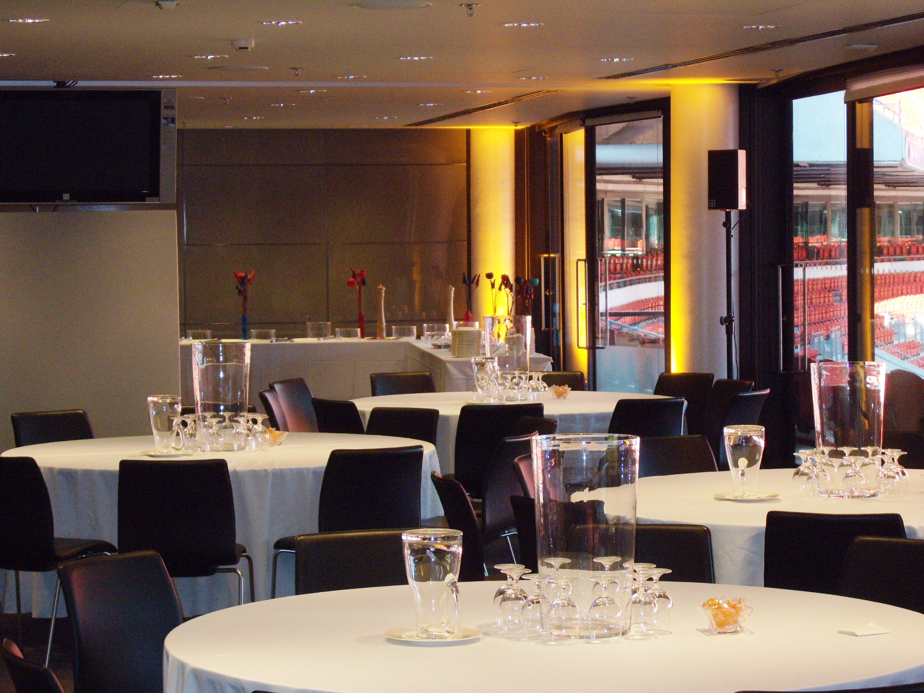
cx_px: 462
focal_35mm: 105
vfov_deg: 14.1
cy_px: 346
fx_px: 2803
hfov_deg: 18.7
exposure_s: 1/60
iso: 400
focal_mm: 22.2
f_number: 5.1
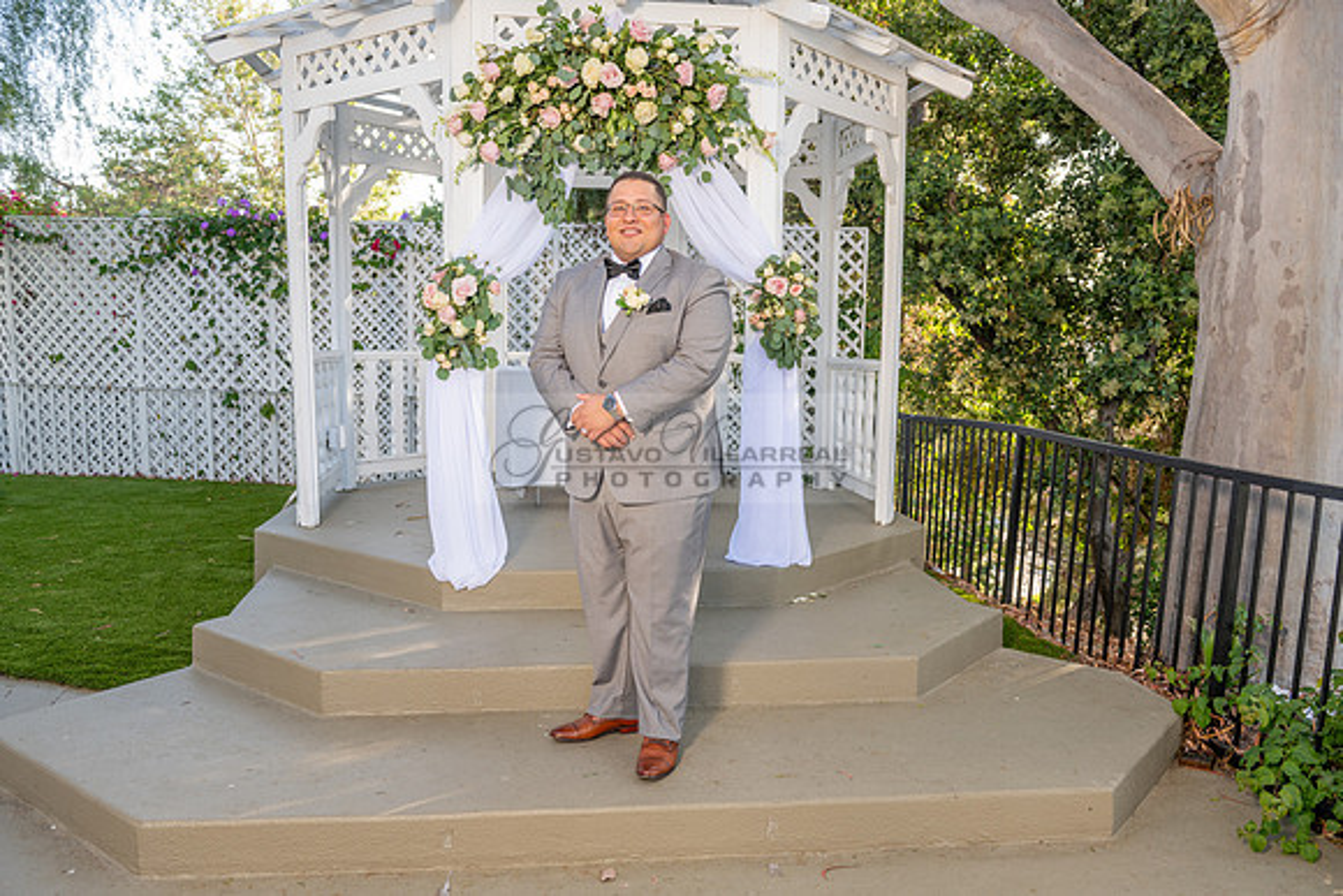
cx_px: 672
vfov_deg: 45.0
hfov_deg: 63.6
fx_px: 1082
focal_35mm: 29
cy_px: 448
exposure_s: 1/200
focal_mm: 29
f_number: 4.5
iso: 250
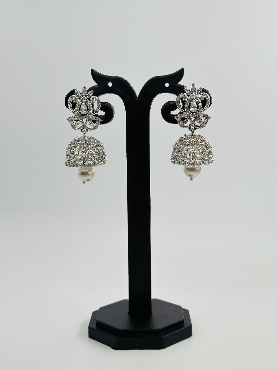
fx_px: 512
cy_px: 185
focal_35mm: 48
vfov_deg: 39.7
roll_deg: -0.4
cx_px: 138
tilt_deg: -6.7
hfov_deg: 30.3
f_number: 1.78
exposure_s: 1/2203
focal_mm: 6.86
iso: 80
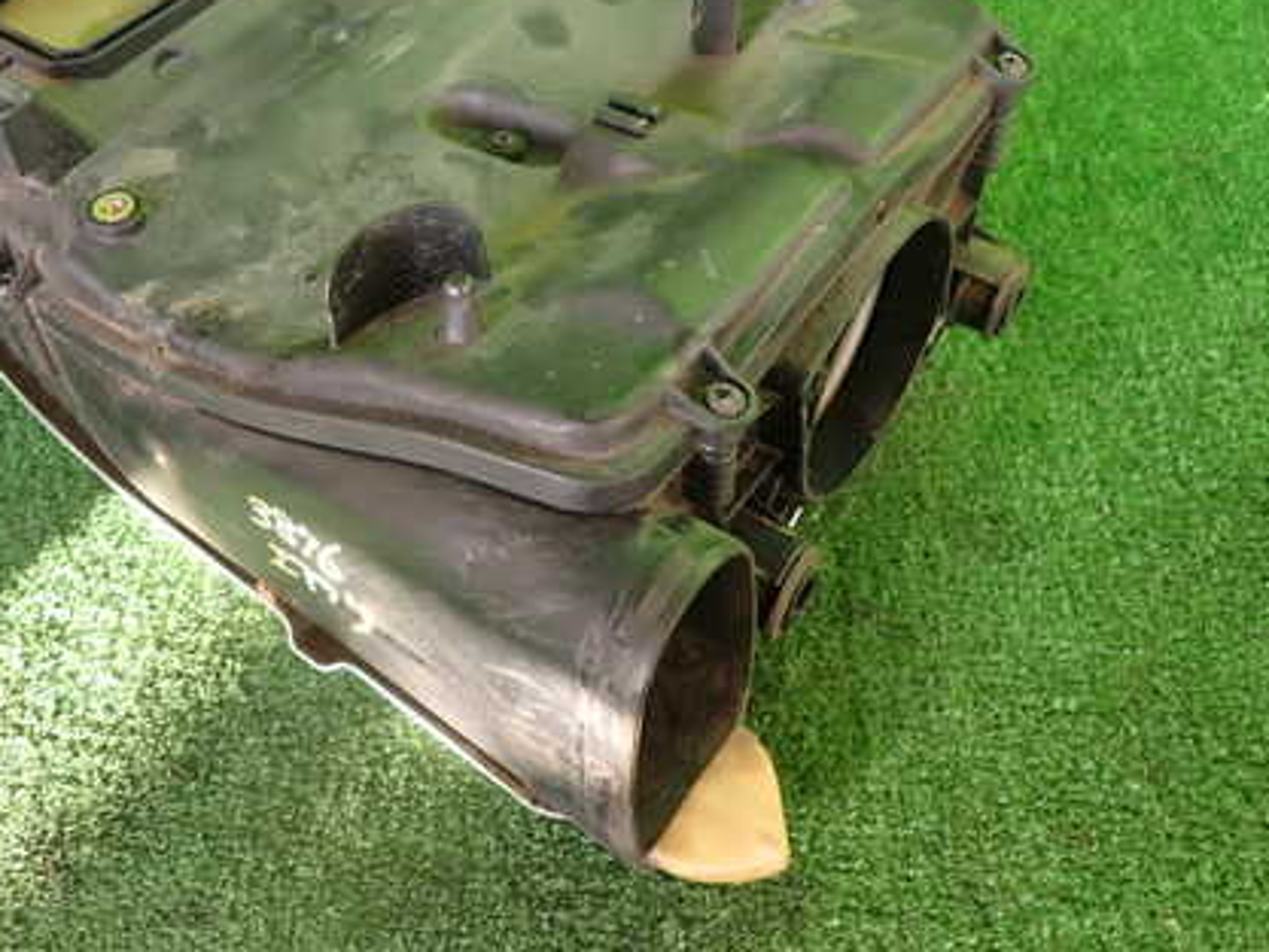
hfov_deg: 50.2
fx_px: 1320
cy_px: 350
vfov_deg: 39.4
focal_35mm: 36
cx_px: 402
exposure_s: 1/60
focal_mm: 4.5
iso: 125
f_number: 2
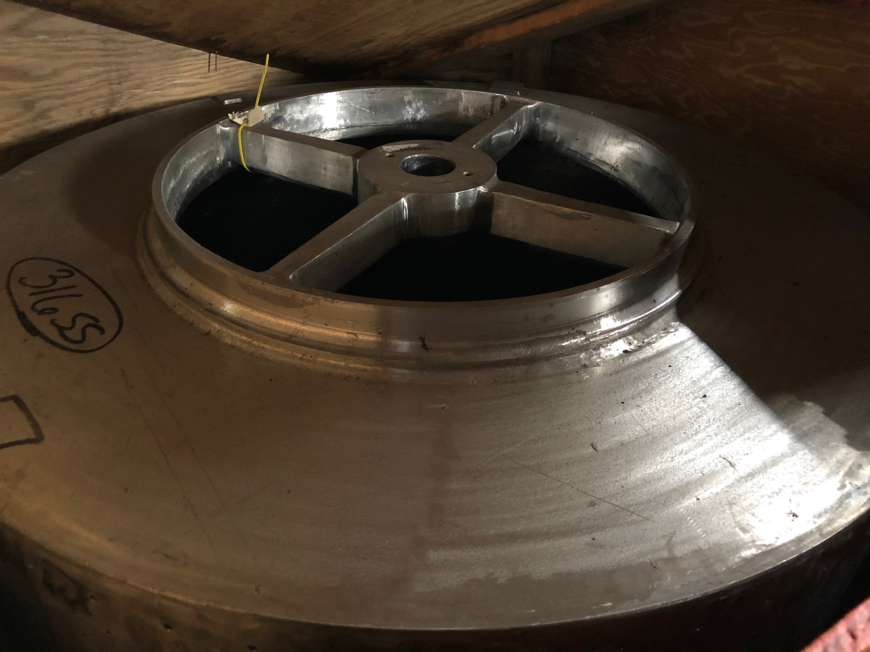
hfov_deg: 63.4
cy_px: 326
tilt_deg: -37.9
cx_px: 435
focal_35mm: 28
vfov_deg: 49.7
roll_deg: -0.9
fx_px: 704
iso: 125
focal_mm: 3.99
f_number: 1.8
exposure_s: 1/4
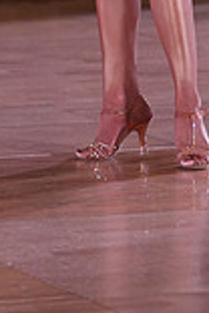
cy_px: -247
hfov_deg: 3.5
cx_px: -87
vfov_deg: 5.3
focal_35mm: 387
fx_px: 3370
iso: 1600
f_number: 4
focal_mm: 104
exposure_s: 1/400
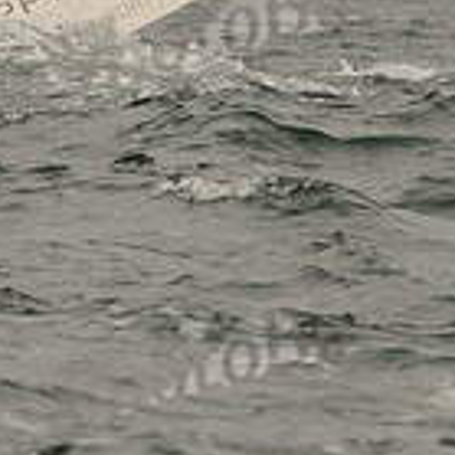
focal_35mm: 1061
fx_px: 15778
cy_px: -110
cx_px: -115
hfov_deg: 1.7
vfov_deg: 1.7
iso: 200
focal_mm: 200
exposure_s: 1/640
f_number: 6.3
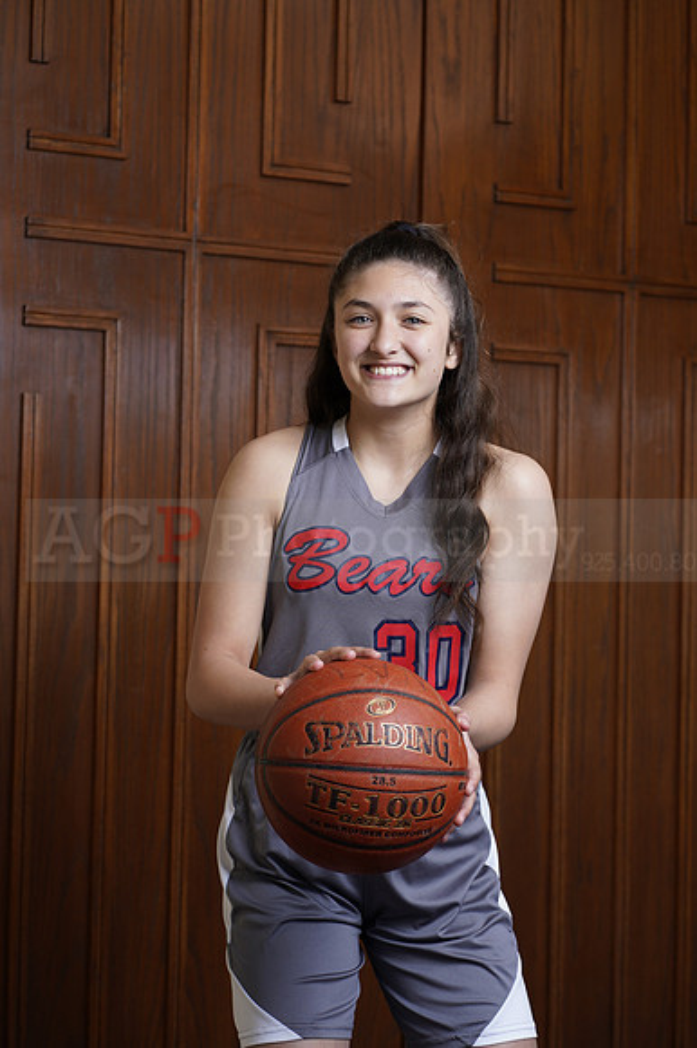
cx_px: 348
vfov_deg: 23.9
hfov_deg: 16.1
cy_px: 524
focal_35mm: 85
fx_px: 2471
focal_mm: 85
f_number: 5.6
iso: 200
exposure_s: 1/250
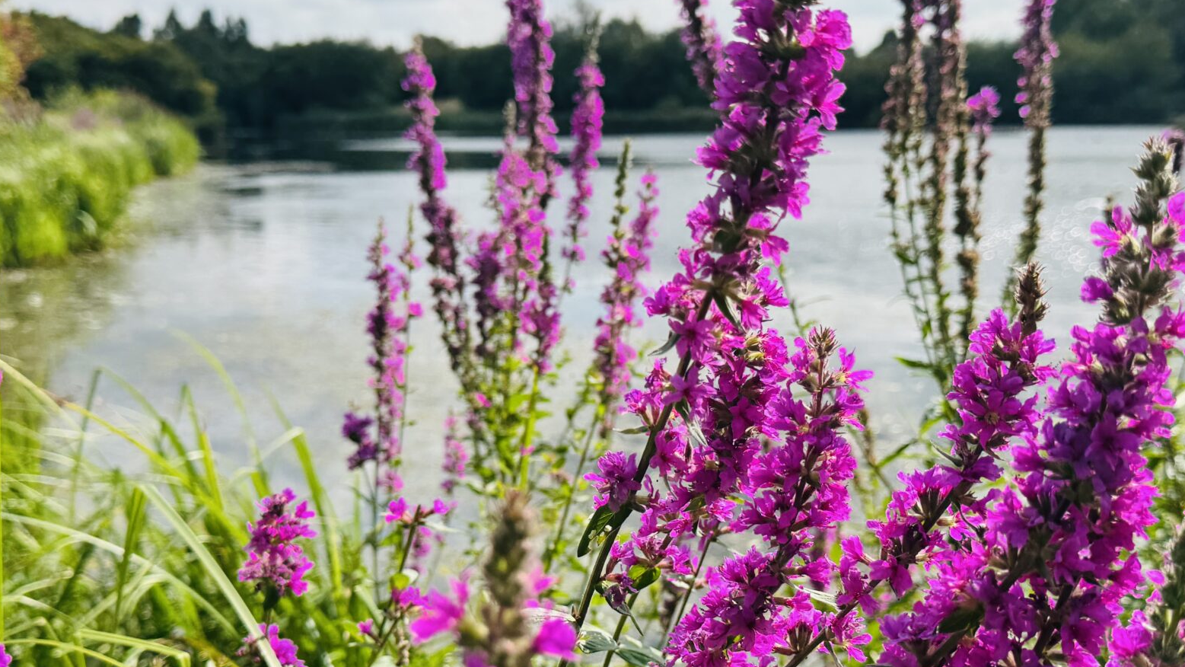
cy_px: 443
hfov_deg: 47.4
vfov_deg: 27.6
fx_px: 1351
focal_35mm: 43
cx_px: 604
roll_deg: +0.8
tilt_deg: -12.2
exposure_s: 1/4950
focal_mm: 6.76
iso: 80
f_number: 1.78
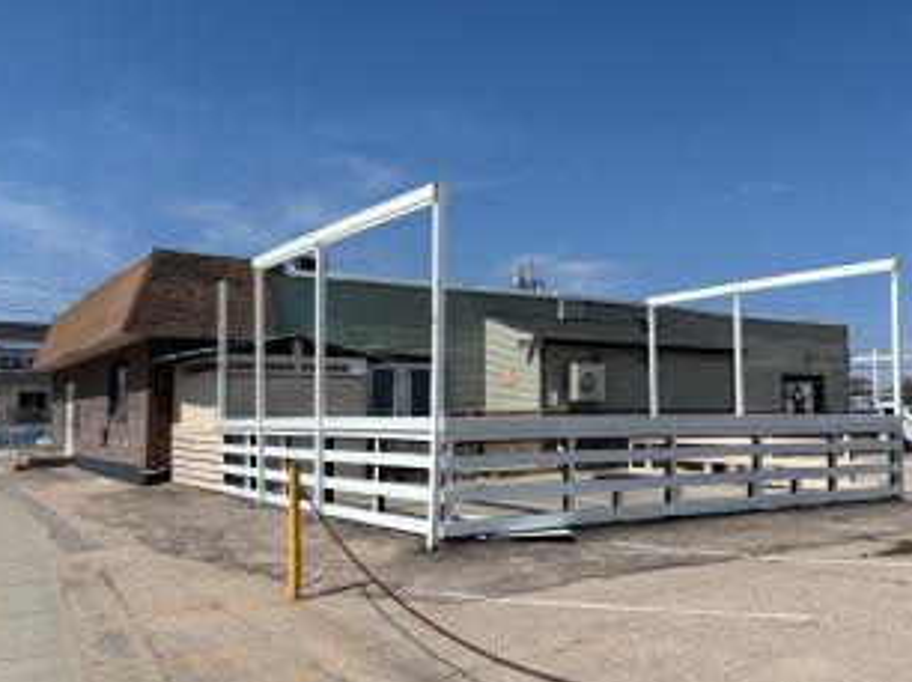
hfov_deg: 53.5
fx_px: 895
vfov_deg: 41.7
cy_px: 366
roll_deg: +0.3
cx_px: 557
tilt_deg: +3.6
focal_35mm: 34
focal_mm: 5.96
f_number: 1.6
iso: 50
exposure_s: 1/6329
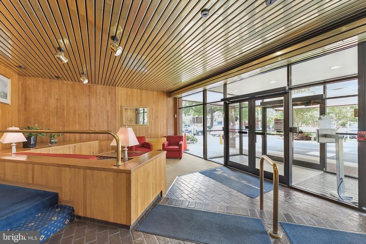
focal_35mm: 14
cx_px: 183
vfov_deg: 81.3
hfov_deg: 104.2
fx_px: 142
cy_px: 122
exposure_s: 1/30
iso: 250
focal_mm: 14
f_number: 4
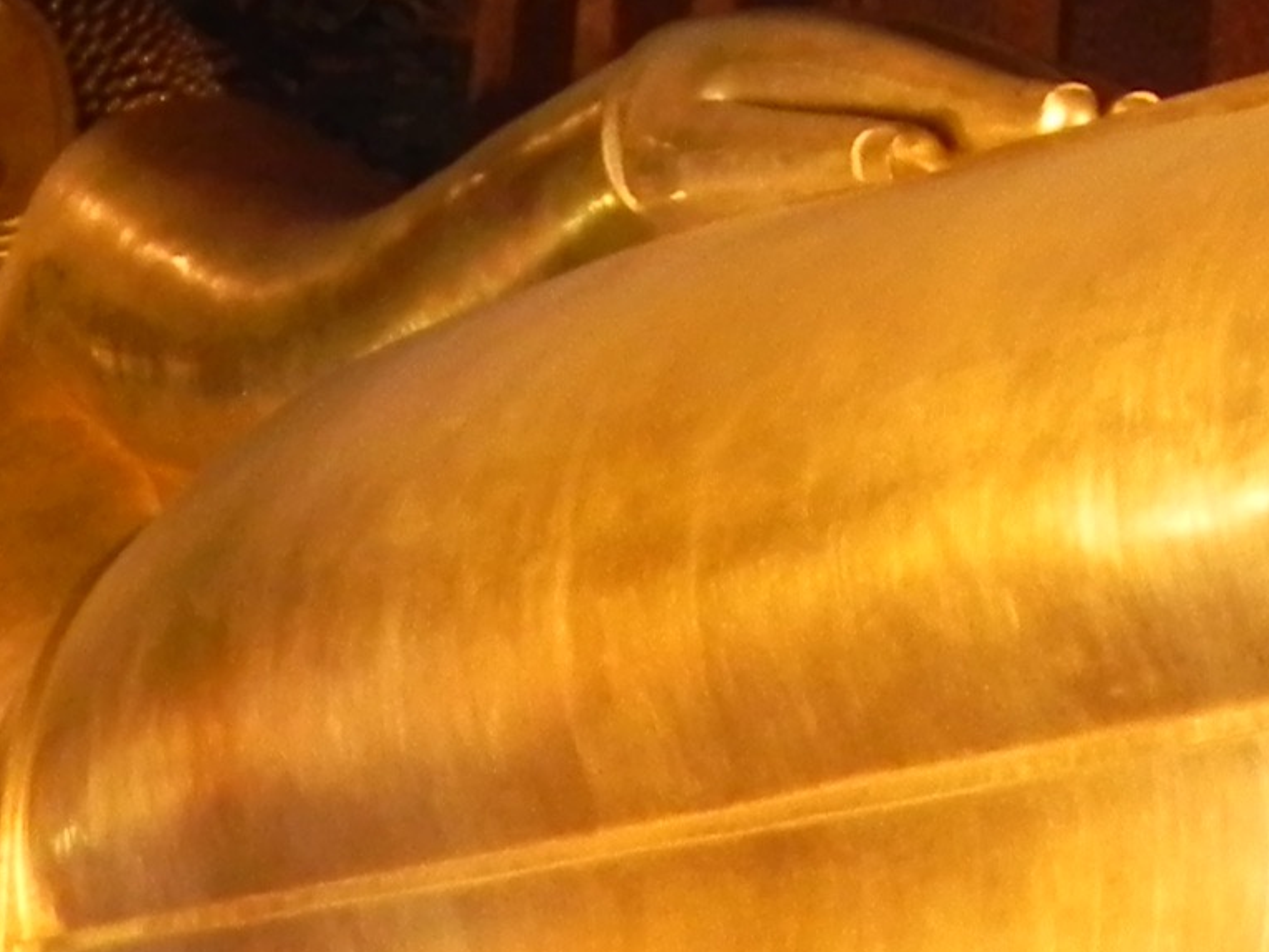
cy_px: -670
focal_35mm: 124
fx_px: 4546
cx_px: 1971
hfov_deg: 14.7
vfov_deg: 11.3
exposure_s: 1/30
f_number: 2.8
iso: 346
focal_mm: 4.6
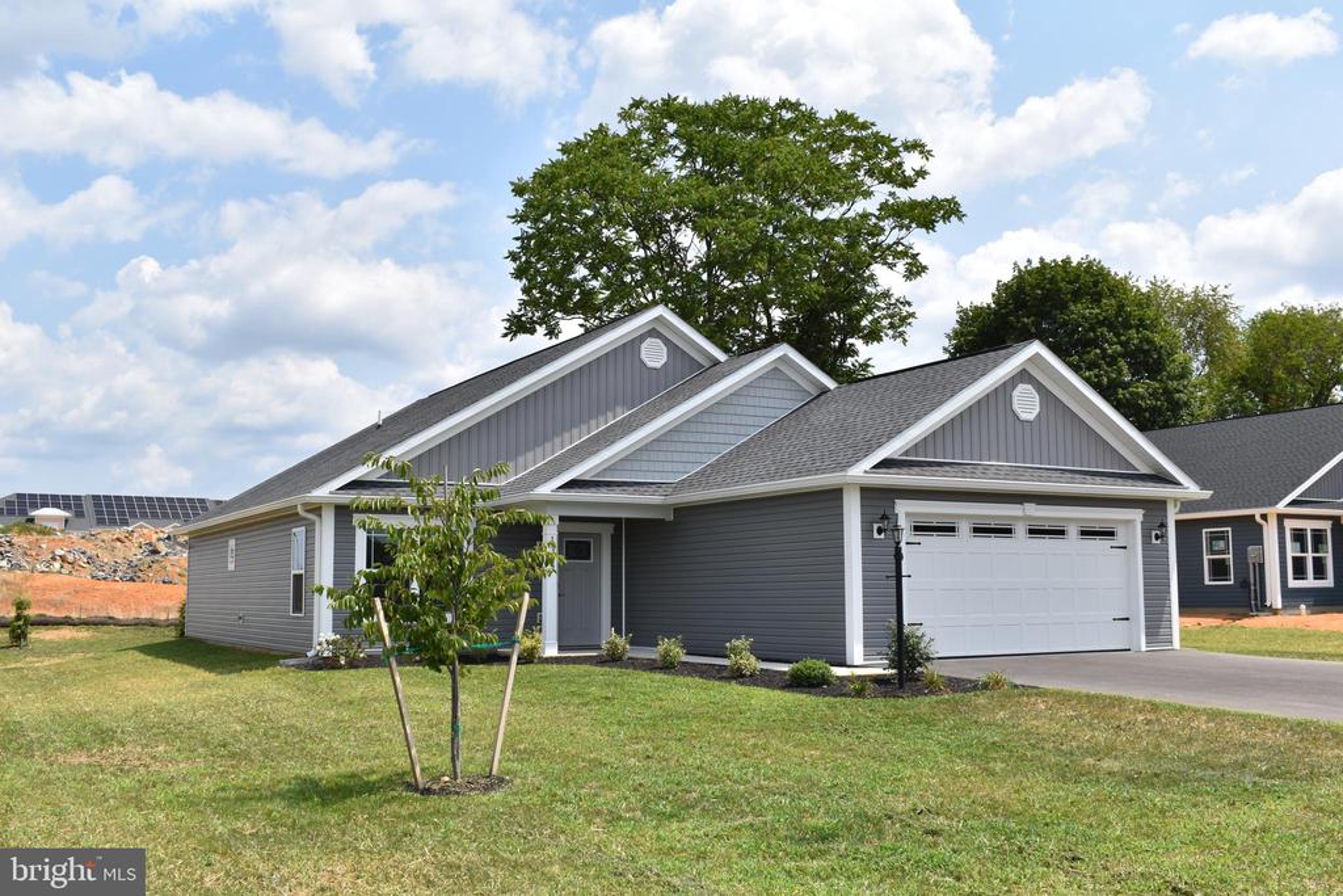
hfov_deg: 55.1
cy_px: 448
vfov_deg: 38.4
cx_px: 672
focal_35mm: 34
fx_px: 1287
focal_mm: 23
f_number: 10
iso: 200
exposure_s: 1/400
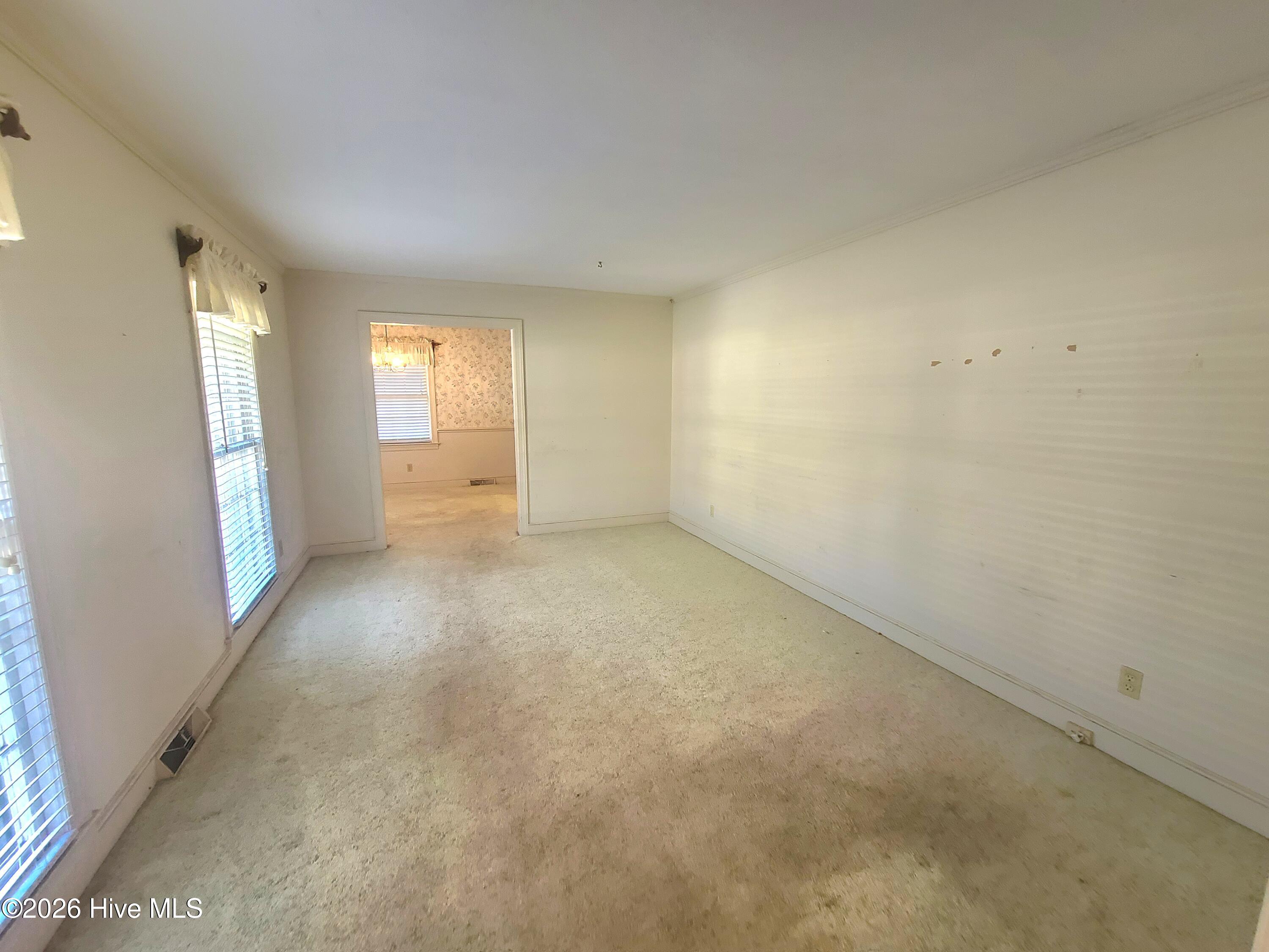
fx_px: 477
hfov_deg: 106.2
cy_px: 476
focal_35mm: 13
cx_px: 634
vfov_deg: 89.9
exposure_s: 1/60.2
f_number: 2.2
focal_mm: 2.2
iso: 400
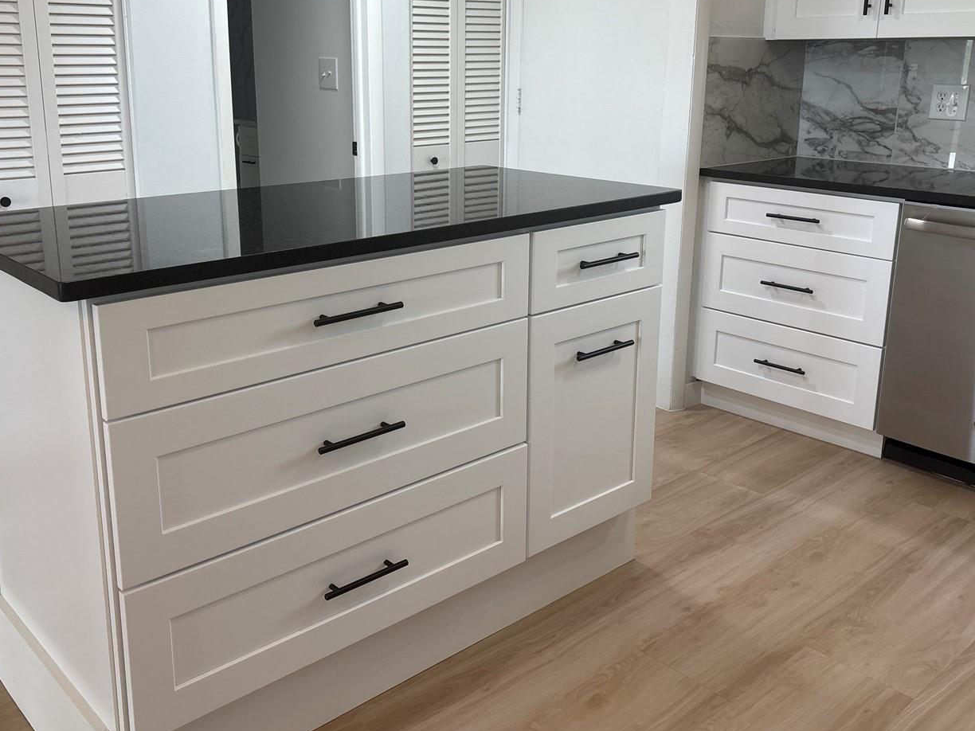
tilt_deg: -14.0
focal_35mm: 34
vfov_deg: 41.6
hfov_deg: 53.9
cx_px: 440
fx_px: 958
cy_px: 288
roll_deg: -0.5
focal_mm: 5.96
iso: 100
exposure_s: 1/120
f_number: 1.6
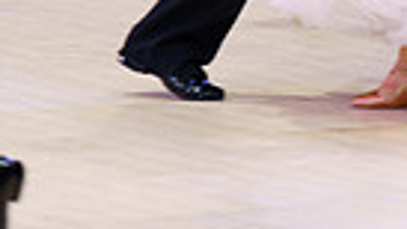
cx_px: 395
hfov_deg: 3.4
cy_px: -312
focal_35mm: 628
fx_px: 6776
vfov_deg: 1.9
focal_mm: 182
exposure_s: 1/100
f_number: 2.8
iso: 640
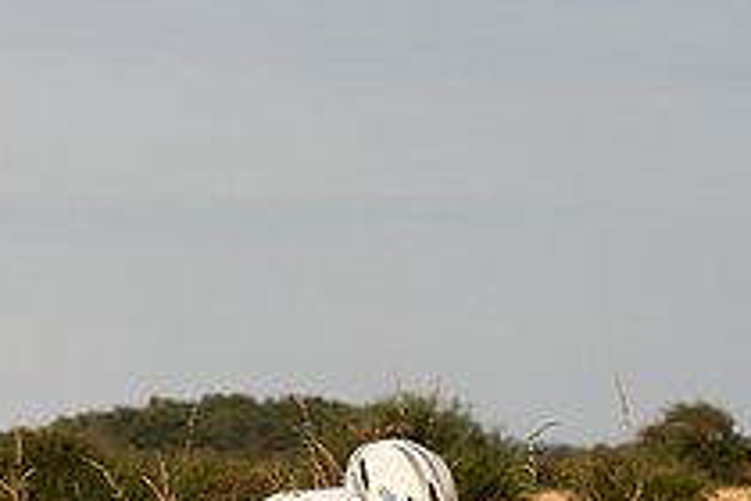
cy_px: 591
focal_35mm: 324
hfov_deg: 6.4
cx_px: 312
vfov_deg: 4.2
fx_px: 6758
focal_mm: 77
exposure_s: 1/800
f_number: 4.5
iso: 160
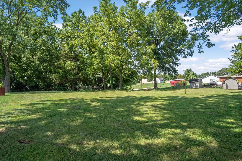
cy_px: 80
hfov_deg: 90.0
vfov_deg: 67.4
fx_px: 121
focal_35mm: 18
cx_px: 121
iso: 400
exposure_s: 1/800
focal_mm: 9
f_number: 8
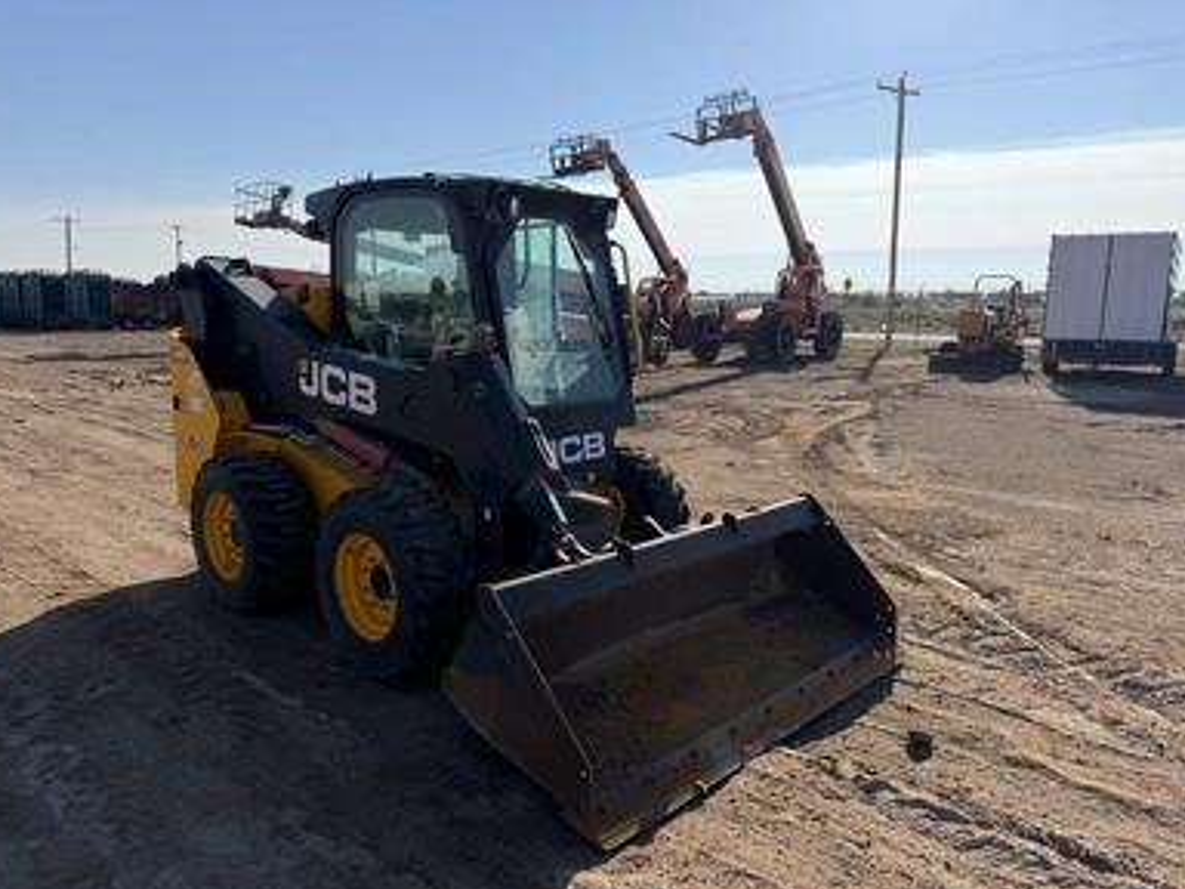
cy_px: 460
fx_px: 856
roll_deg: -0.6
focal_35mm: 25
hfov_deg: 69.4
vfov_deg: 54.9
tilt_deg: -11.4
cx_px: 577
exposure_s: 1/8130
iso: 100
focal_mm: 6.76
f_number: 1.78
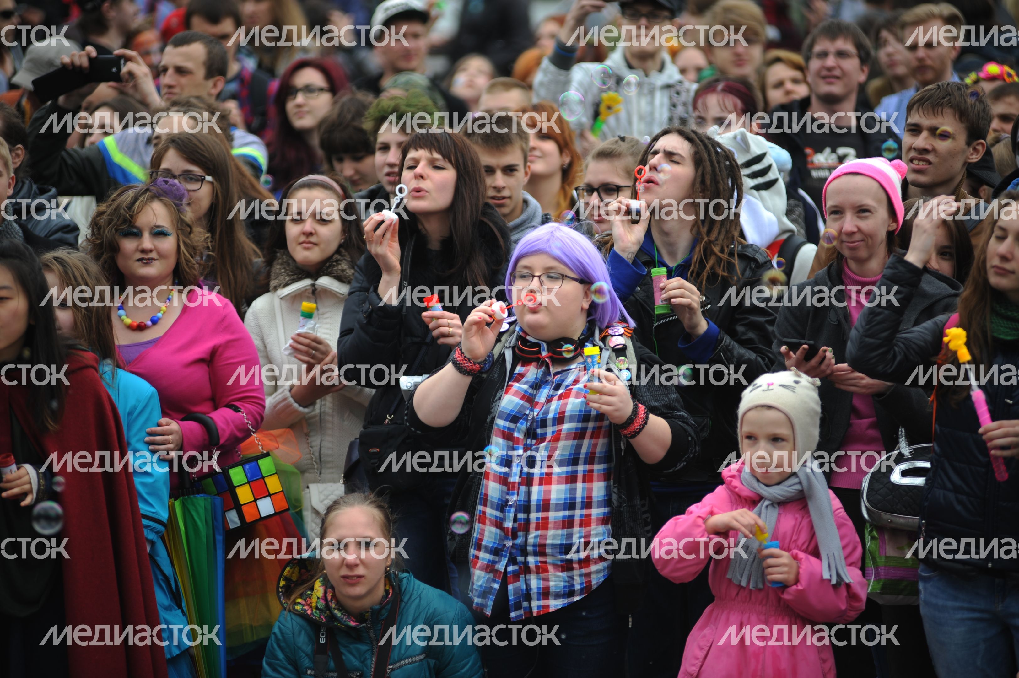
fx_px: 5657
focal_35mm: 200
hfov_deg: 10.3
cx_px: 510
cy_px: 339
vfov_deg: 6.9
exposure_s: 1/640
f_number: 2.8
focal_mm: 200
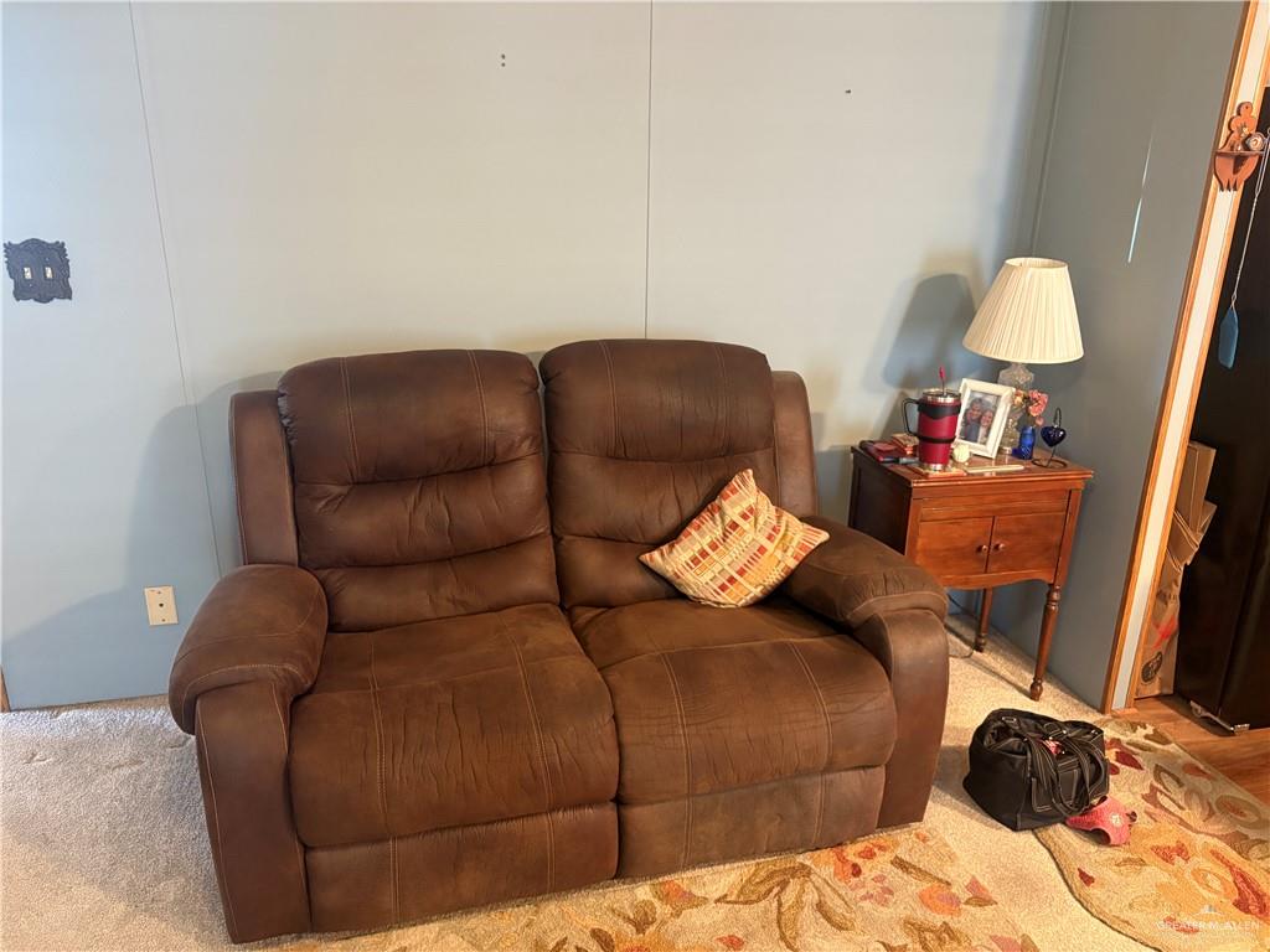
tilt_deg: -18.6
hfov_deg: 67.3
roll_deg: -0.7
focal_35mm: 26
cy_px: 476
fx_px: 954
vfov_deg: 53.1
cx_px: 635
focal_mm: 5.96
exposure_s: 1/30
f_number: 1.6
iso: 500
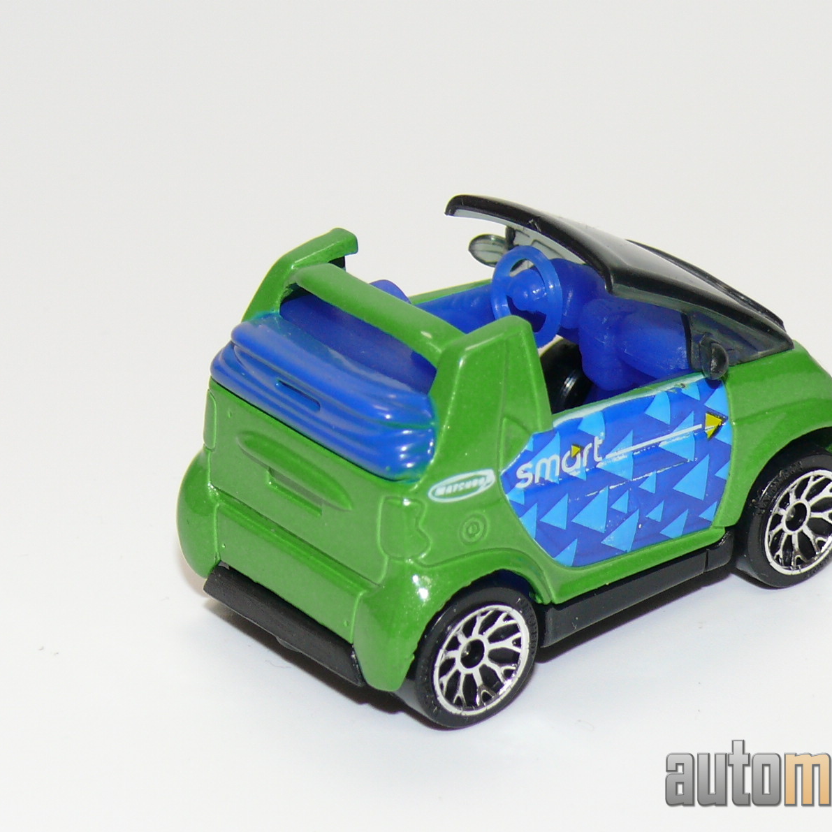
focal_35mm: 133
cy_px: 414
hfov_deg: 13.1
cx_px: 504
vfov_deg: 13.1
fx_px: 3617
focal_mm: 14.1
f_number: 4
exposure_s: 1/30
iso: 100
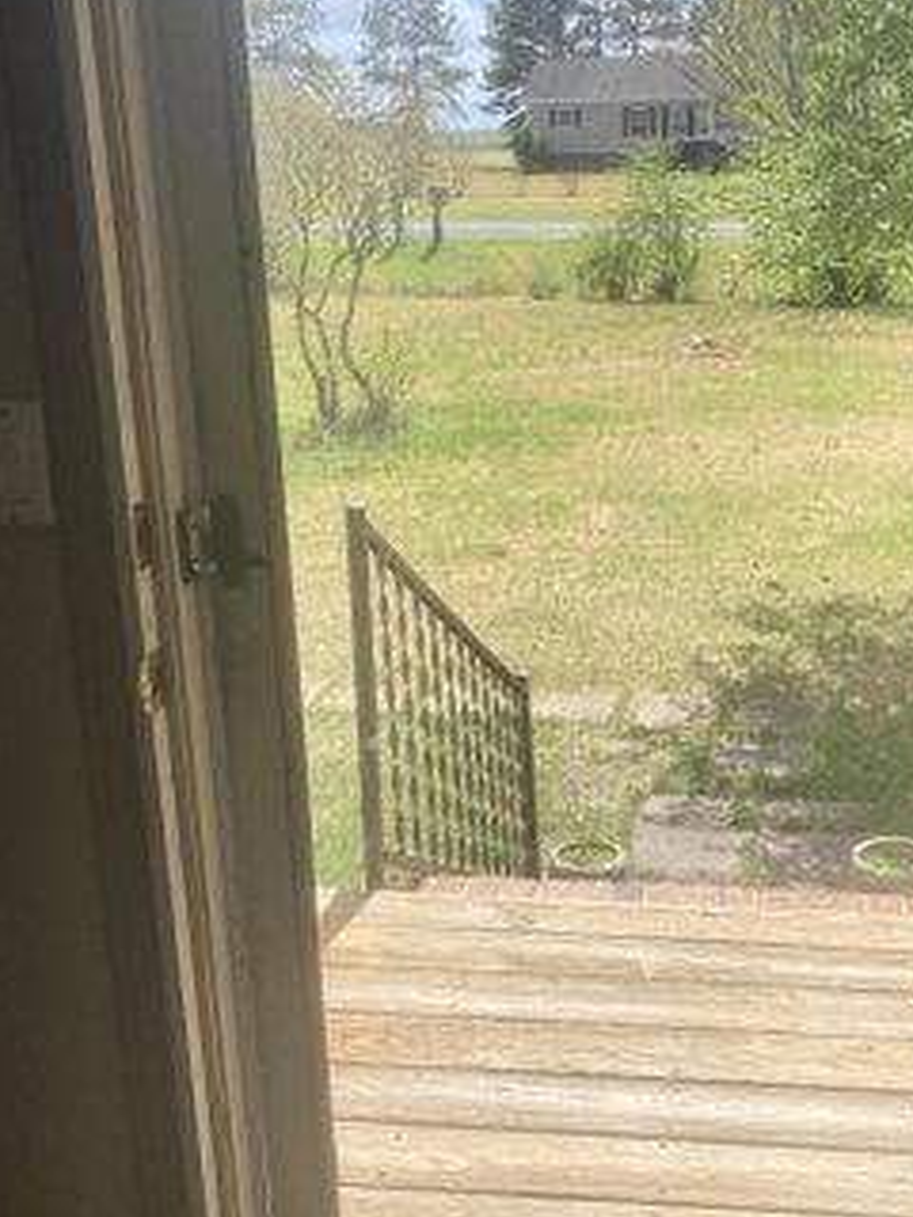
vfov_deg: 44.7
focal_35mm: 42
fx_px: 1477
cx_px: 609
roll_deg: -0.2
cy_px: 555
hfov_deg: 34.0
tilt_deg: -17.9
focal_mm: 3.99
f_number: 1.8
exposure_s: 1/540
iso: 20
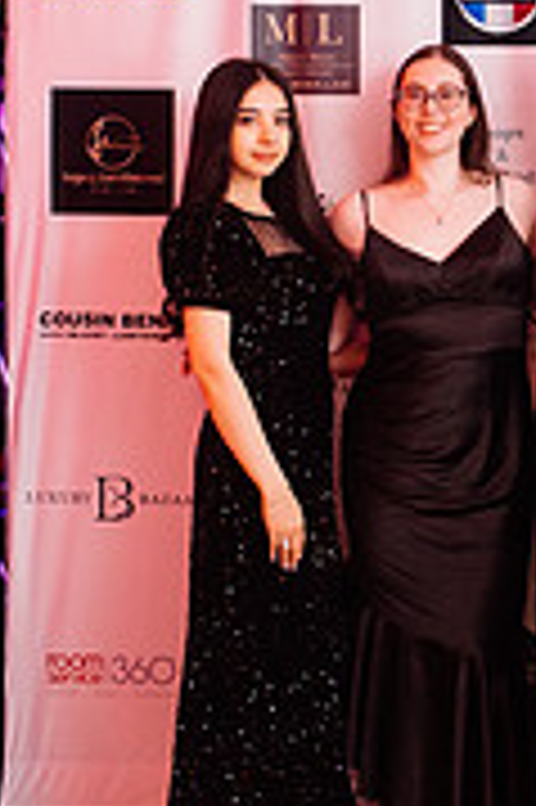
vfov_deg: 22.5
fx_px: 1969
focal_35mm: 88
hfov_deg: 15.0
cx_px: 622
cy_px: 54
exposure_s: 1/200
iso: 2500
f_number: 2.8
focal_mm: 35
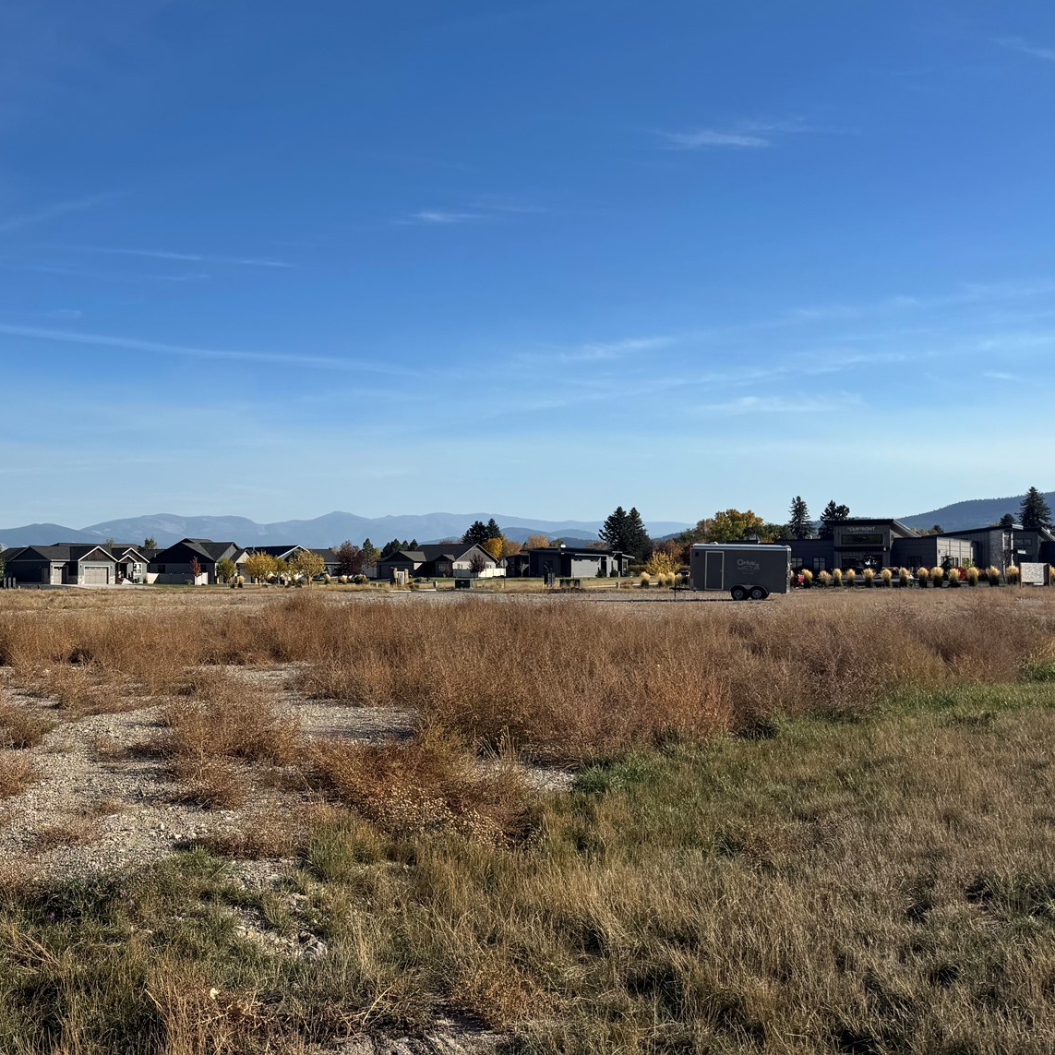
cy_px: 542
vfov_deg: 43.9
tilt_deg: +1.0
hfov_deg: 41.5
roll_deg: -0.5
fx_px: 1310
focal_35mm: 38
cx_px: 173
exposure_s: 1/4950
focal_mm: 6.76
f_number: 1.78
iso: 80
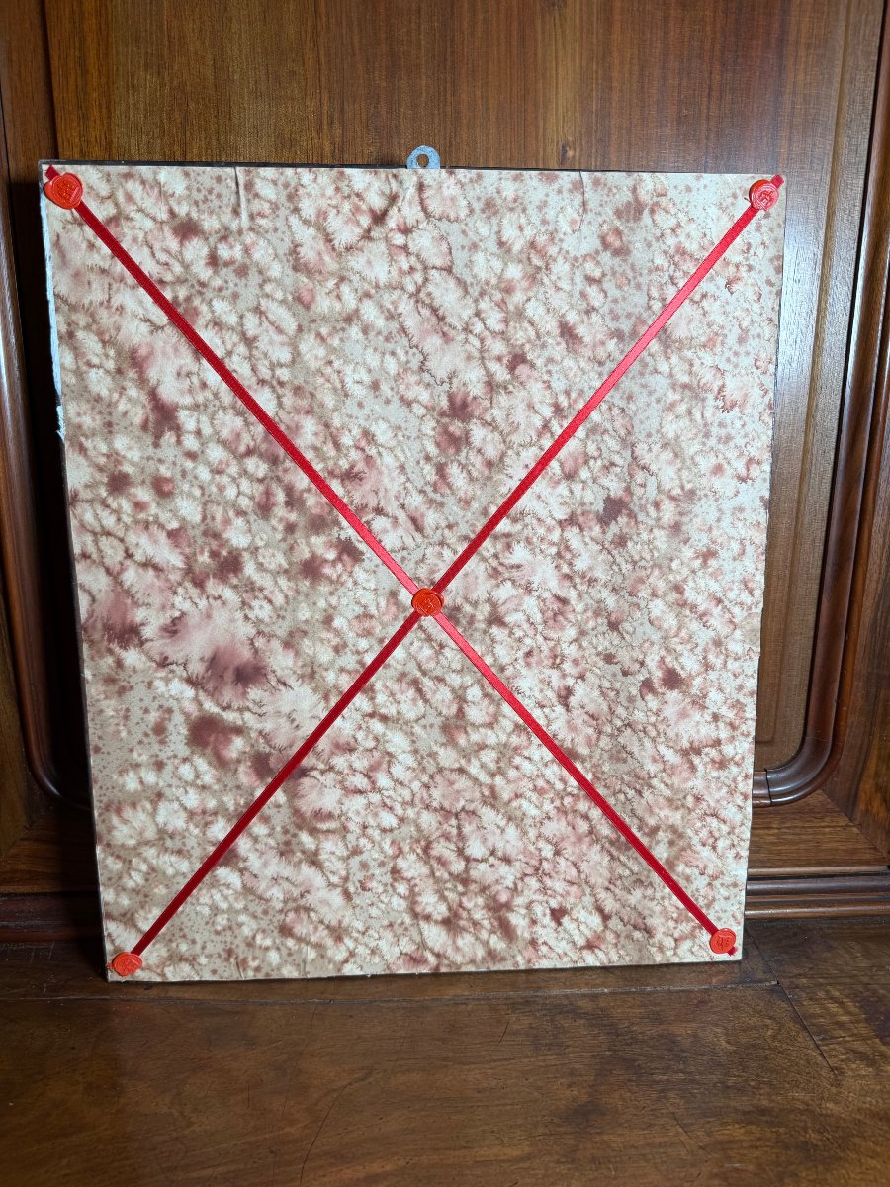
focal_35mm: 24
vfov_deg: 71.6
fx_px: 823
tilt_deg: -14.4
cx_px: 445
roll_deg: -0.9
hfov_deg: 56.8
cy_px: 594
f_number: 1.78
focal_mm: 6.76
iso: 64
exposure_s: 1/121
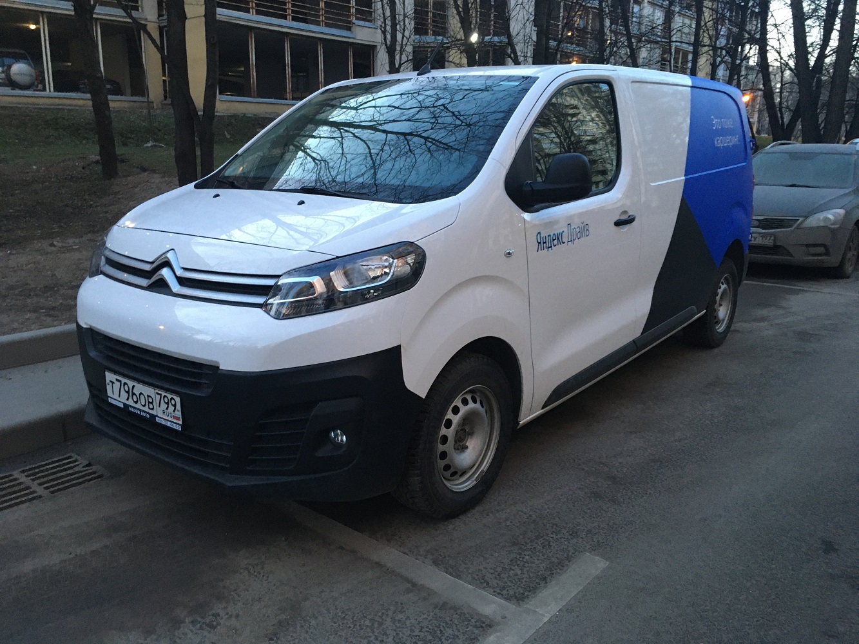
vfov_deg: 48.2
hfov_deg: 61.7
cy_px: 322
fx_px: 720
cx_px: 430
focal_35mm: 29
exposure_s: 1/33
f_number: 2.2
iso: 160
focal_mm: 4.15
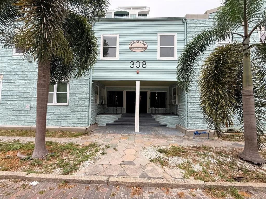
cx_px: 133
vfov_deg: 85.7
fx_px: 108
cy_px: 100
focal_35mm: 14
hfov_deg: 102.1
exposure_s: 1/99
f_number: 2.2
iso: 50
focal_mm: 2.22
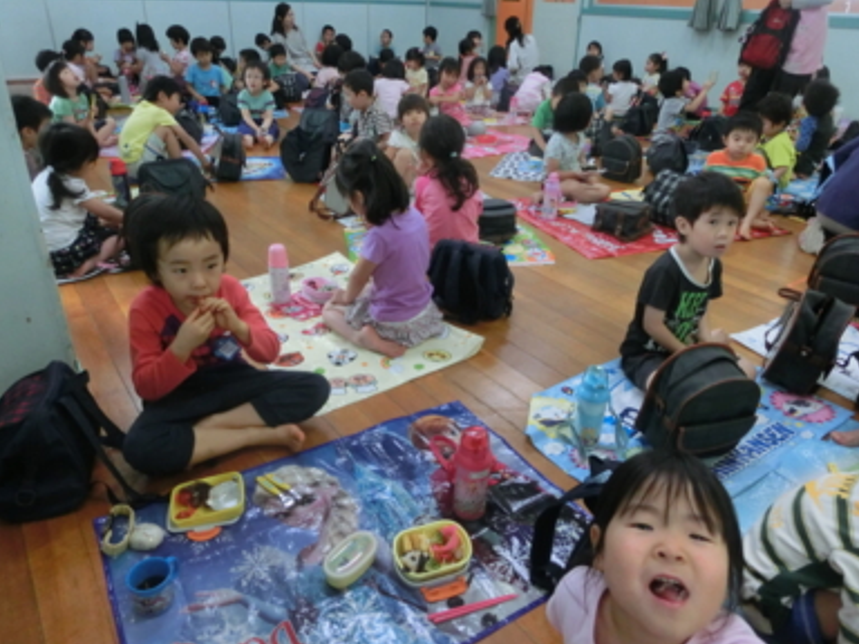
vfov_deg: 54.9
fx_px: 620
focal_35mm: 25
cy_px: 313
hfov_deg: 69.4
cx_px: 430
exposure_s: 1/125
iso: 400
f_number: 3
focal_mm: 4.24
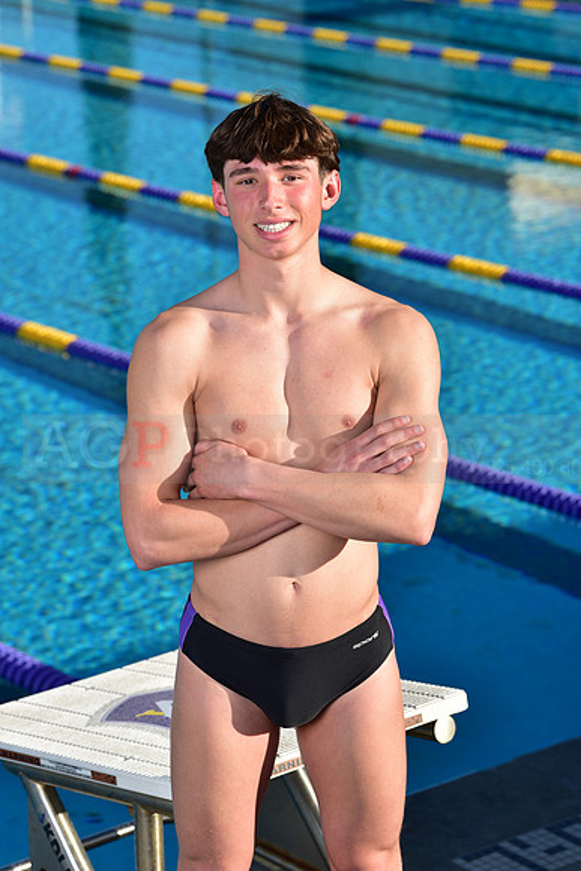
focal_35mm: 110
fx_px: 2661
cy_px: 436
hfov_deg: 12.5
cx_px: 290
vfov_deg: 18.6
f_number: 6.3
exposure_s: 1/250
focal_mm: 110
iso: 64
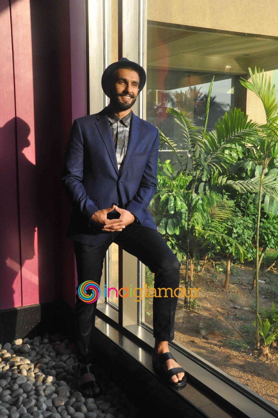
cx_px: 139
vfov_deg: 46.5
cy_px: 209
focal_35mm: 42
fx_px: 488
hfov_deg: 31.8
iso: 1000
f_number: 10
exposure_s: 1/160
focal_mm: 28
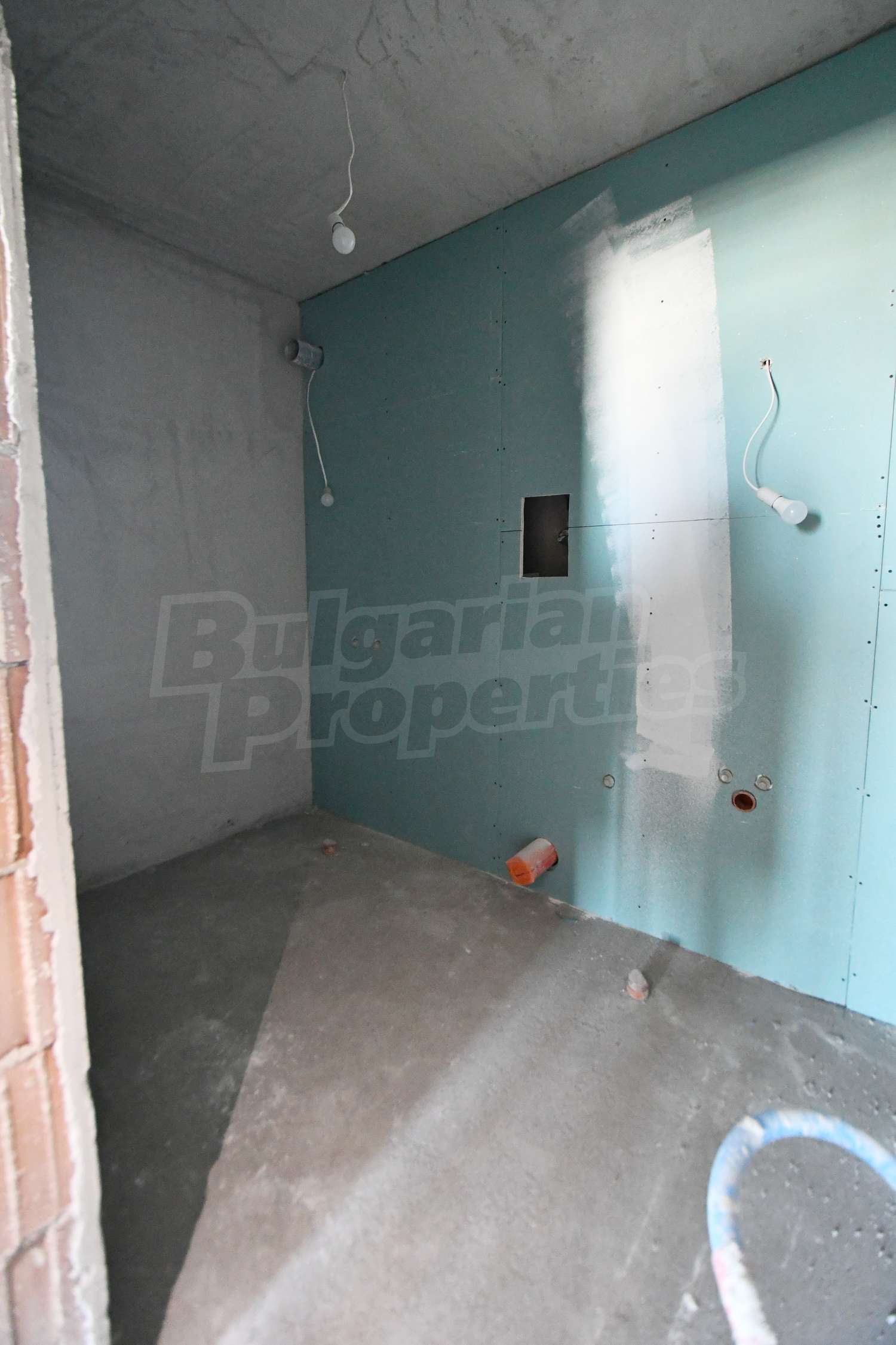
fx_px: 560
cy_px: 672
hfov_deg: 77.3
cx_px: 448
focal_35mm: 15
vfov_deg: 100.4
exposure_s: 1/60
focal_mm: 10
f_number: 3.5
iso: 4500
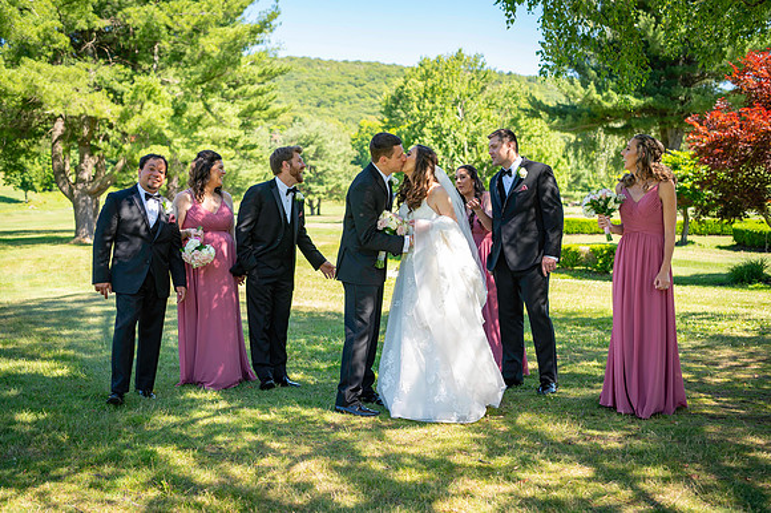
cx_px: 386
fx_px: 899
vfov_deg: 31.9
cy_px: 256
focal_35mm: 42
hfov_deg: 46.4
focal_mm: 42
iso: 100
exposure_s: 1/250
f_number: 3.2
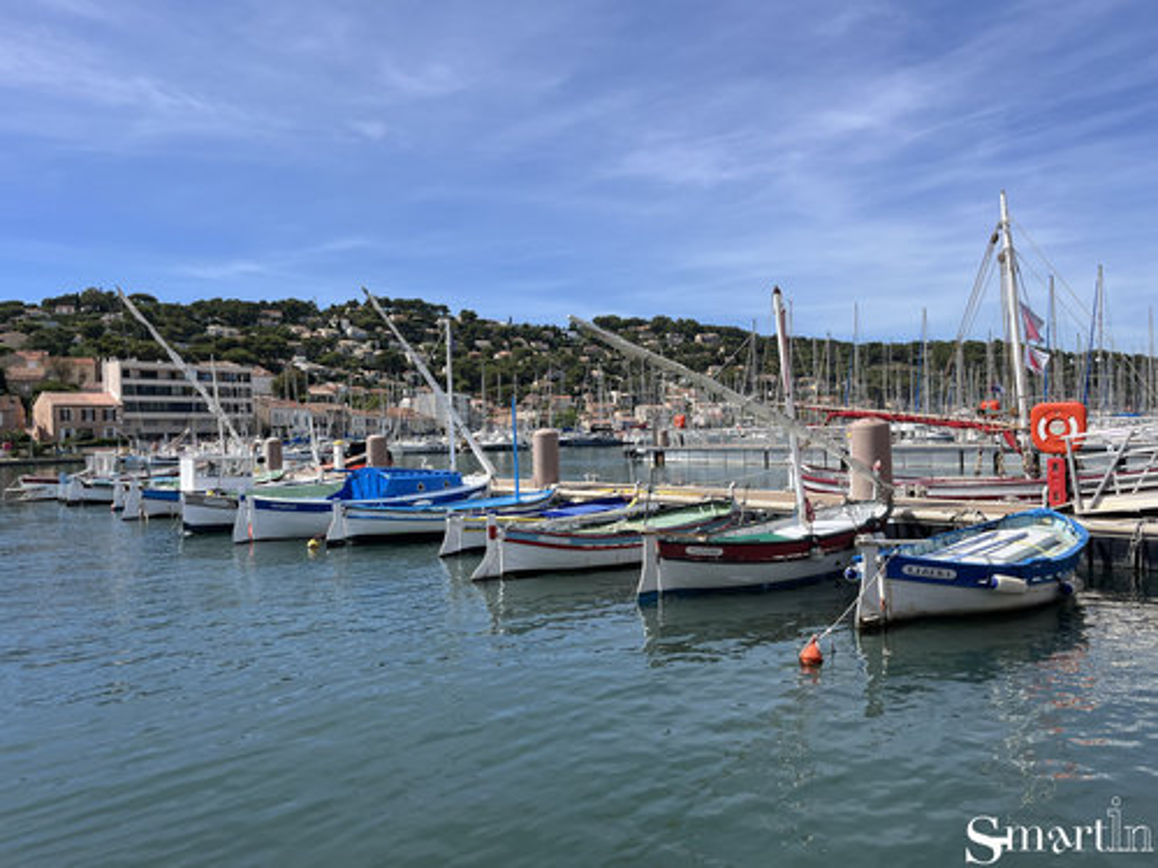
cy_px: 434
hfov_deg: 67.3
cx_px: 579
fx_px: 870
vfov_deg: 53.1
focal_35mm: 26
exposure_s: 1/4016
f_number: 1.6
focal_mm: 5.1
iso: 50
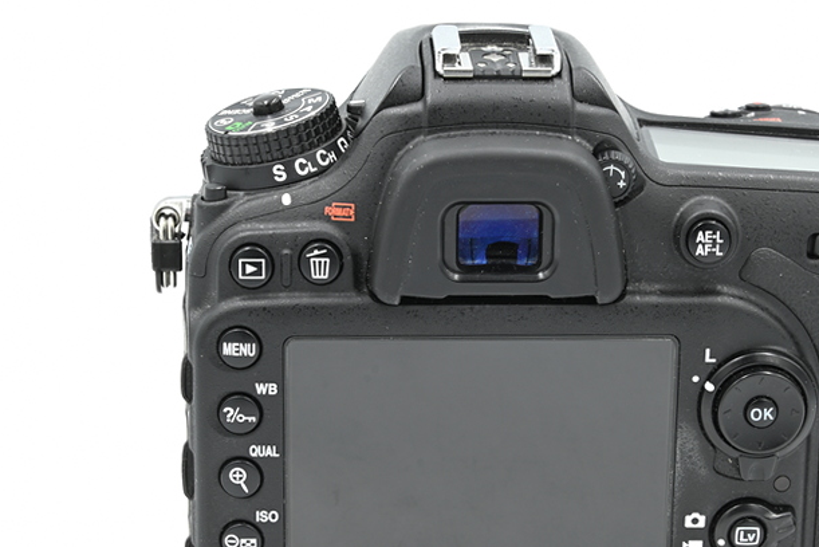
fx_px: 2708
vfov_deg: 11.5
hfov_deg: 17.2
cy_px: 365
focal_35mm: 119
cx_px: 524
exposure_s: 1/20
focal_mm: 75
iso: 200
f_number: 13
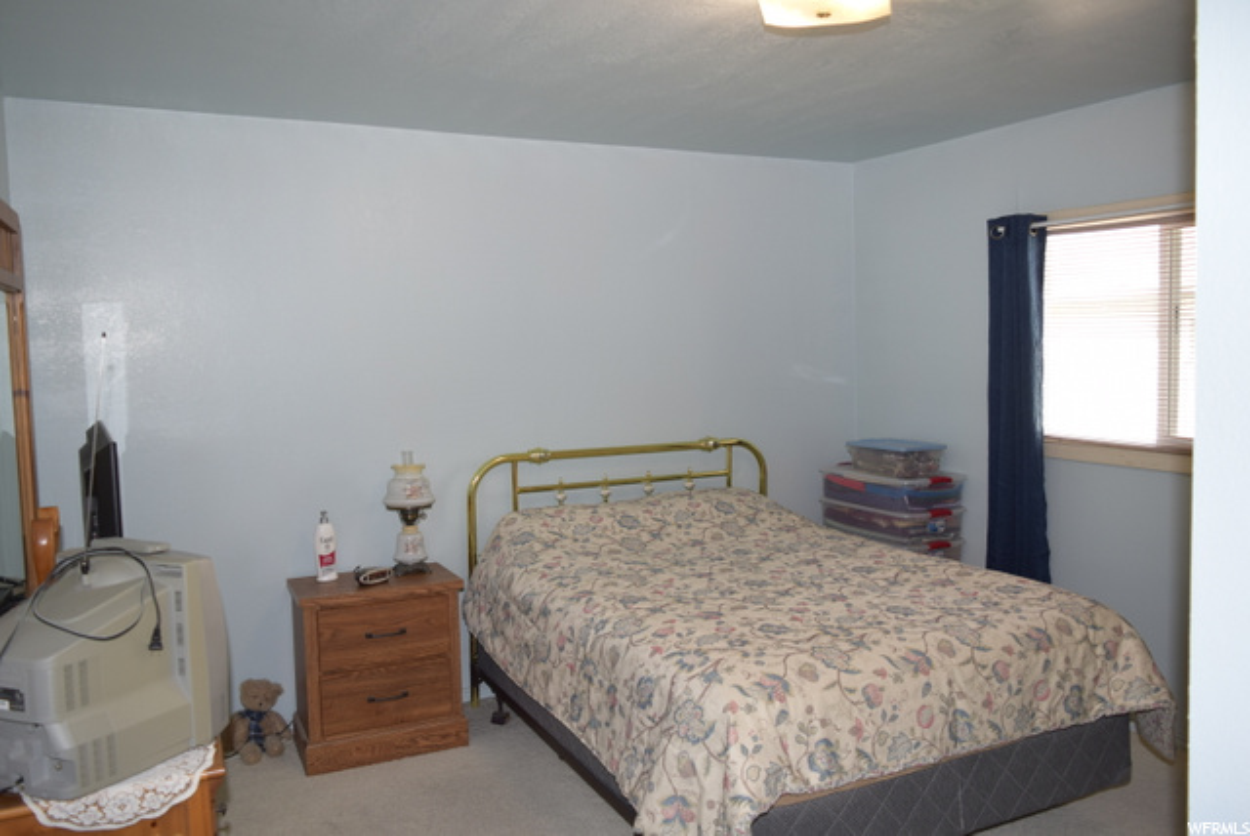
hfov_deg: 67.3
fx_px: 938
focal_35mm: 27
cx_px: 625
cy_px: 418
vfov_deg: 48.0
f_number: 4
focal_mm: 18
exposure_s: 1/60
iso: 250
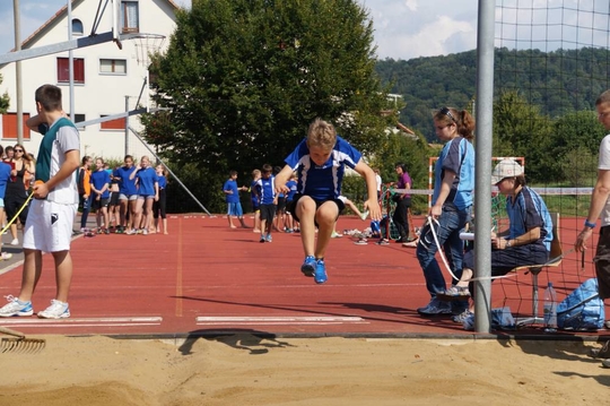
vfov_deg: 15.2
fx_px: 1524
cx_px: 305
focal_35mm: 90
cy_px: 203
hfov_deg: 22.6
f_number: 5.6
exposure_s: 1/2000
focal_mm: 60
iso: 250
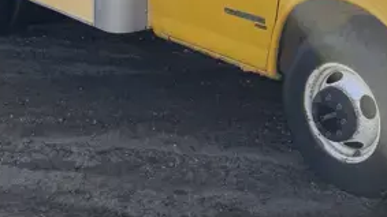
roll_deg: +1.3
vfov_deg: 17.2
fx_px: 657
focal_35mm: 64
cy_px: -94
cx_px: 243
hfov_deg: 32.7
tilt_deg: -2.1
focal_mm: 4.2
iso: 32
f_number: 1.6
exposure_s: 1/1949
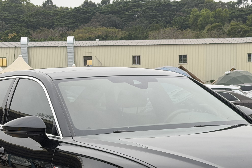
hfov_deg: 20.2
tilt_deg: -5.8
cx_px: 159
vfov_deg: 13.4
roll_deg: +1.3
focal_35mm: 101
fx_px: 707
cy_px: 161
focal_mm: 6.76
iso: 80
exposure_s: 1/203
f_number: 1.78
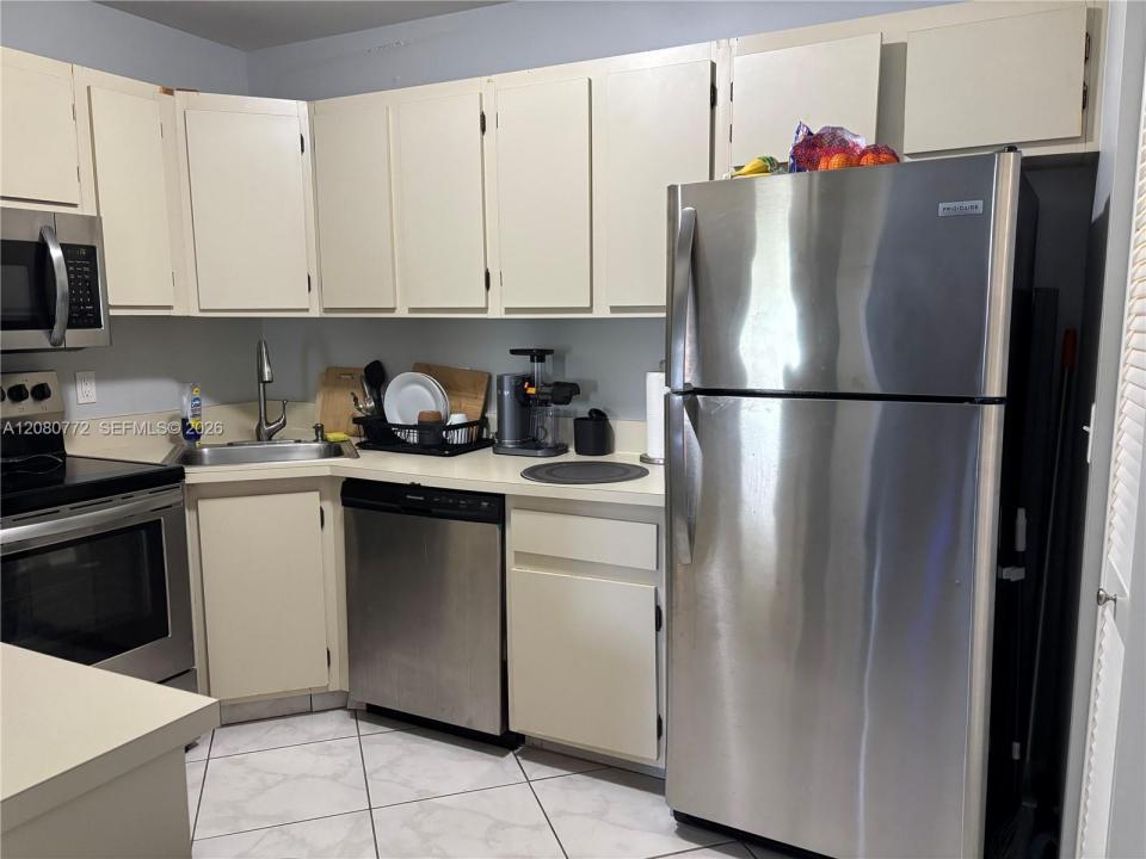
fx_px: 861
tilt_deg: -7.7
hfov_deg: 67.3
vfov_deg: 53.1
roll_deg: -0.6
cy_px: 430
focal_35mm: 26
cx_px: 573
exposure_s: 1/60
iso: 320
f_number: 1.6
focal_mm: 5.96
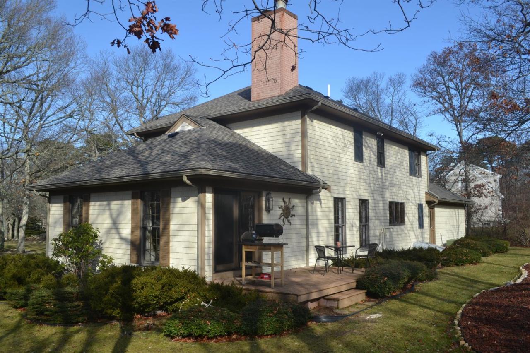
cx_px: 265
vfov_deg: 43.6
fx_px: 442
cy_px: 176
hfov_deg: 61.9
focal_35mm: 30
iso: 100
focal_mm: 20
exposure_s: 1/200
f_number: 7.1
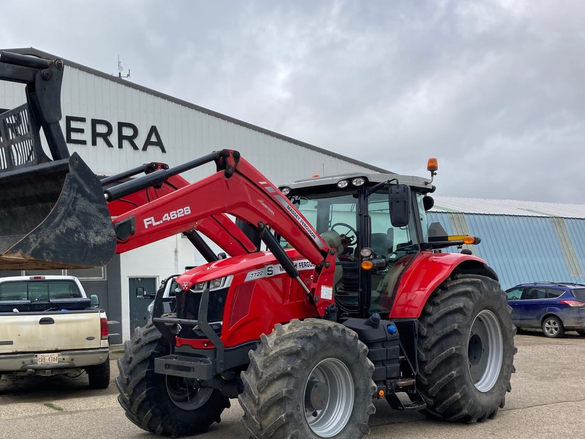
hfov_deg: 46.4
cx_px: 216
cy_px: 282
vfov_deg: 35.7
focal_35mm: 40
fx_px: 676
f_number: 1.8
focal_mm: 3.99
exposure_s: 1/1389
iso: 20
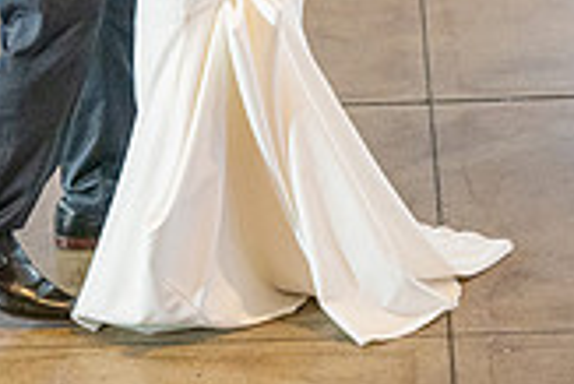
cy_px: -280
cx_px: 141
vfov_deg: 3.7
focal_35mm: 367
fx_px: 5857
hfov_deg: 5.6
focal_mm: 103
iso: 3200
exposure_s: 1/200
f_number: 4
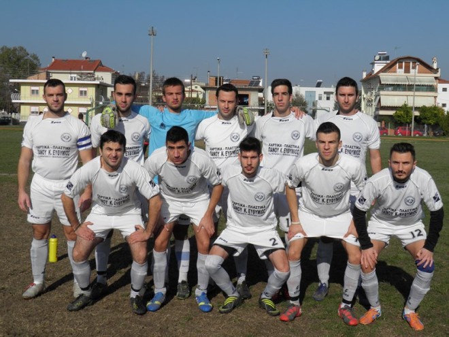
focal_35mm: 49
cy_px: 168
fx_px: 636
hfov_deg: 38.9
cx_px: 224
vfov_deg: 29.7
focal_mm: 8.9
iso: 50
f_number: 5.5
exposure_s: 1/800
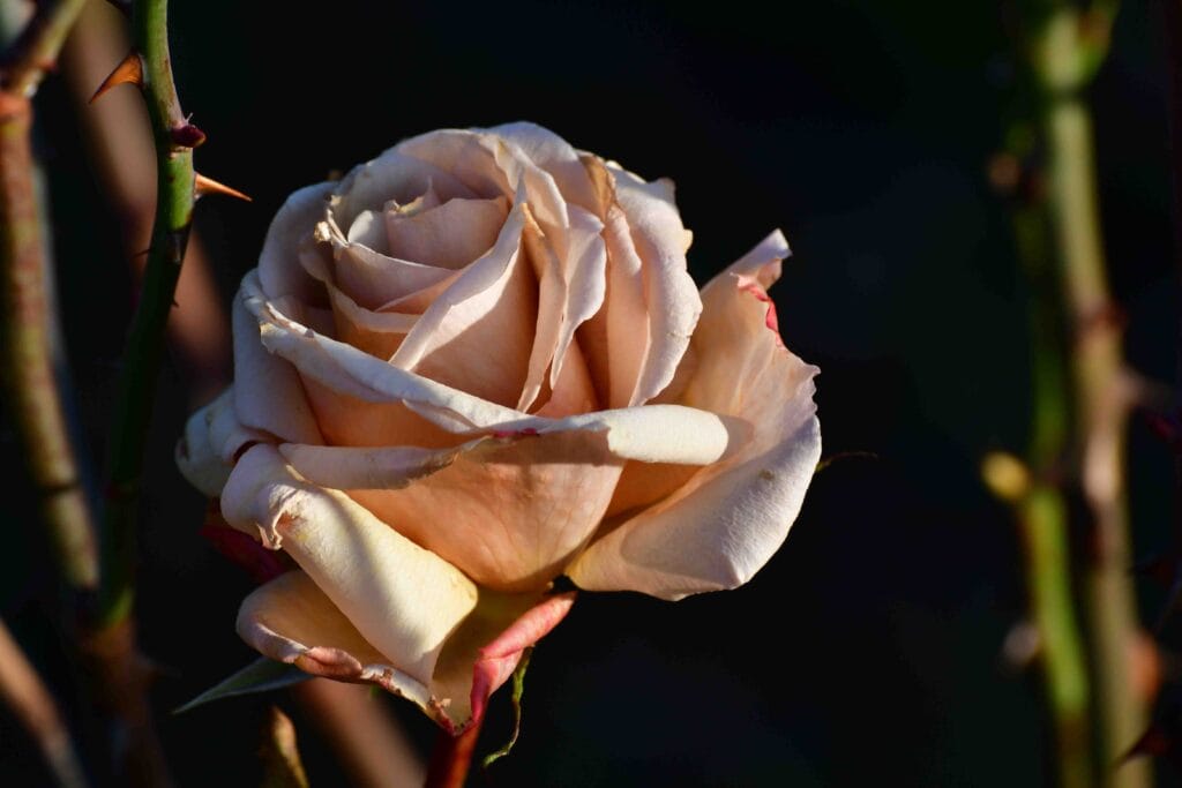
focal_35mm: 300
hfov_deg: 6.9
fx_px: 9851
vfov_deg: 4.6
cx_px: 591
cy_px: 394
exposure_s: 1/250
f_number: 10
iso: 200
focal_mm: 200
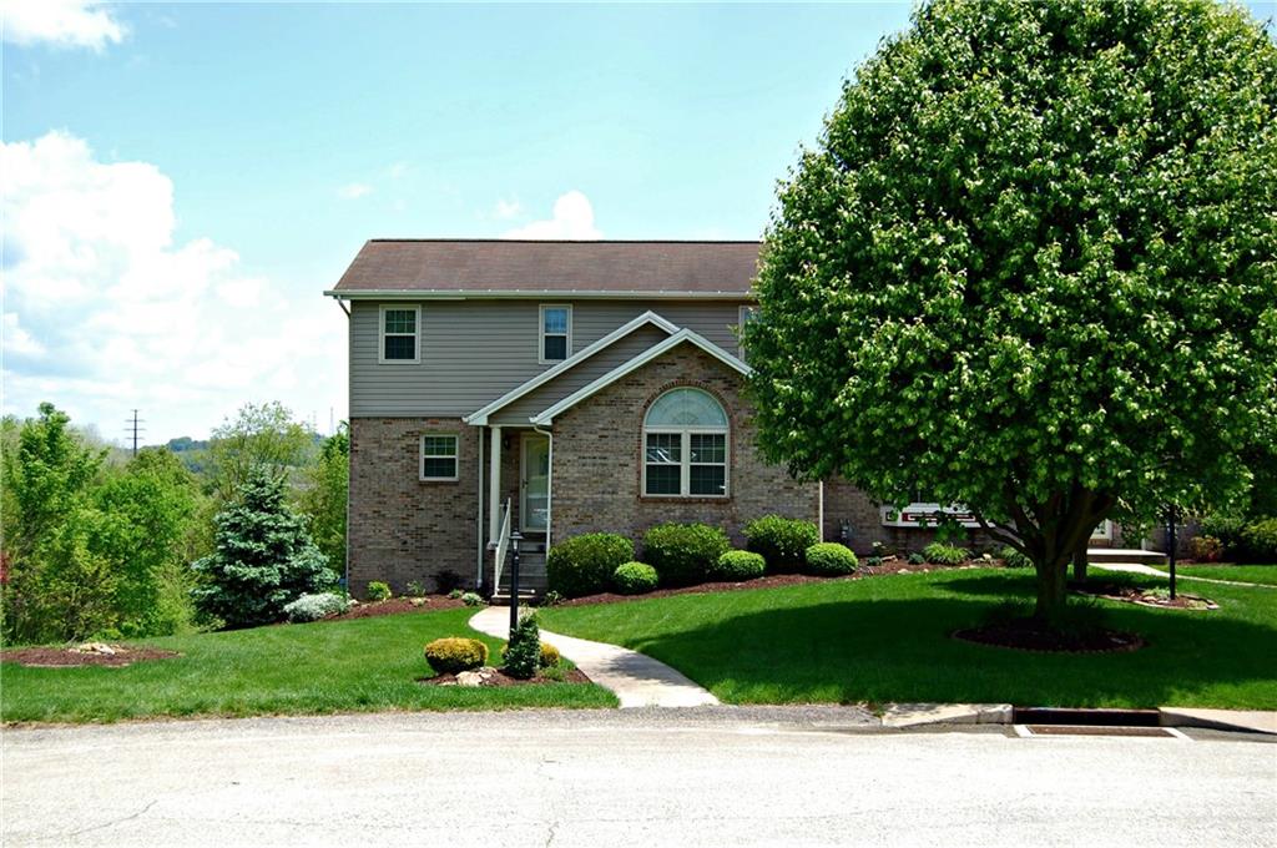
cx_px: 638
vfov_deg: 34.1
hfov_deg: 49.6
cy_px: 424
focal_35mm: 39
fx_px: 1382
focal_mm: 26
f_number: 5.6
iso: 200
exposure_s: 1/500
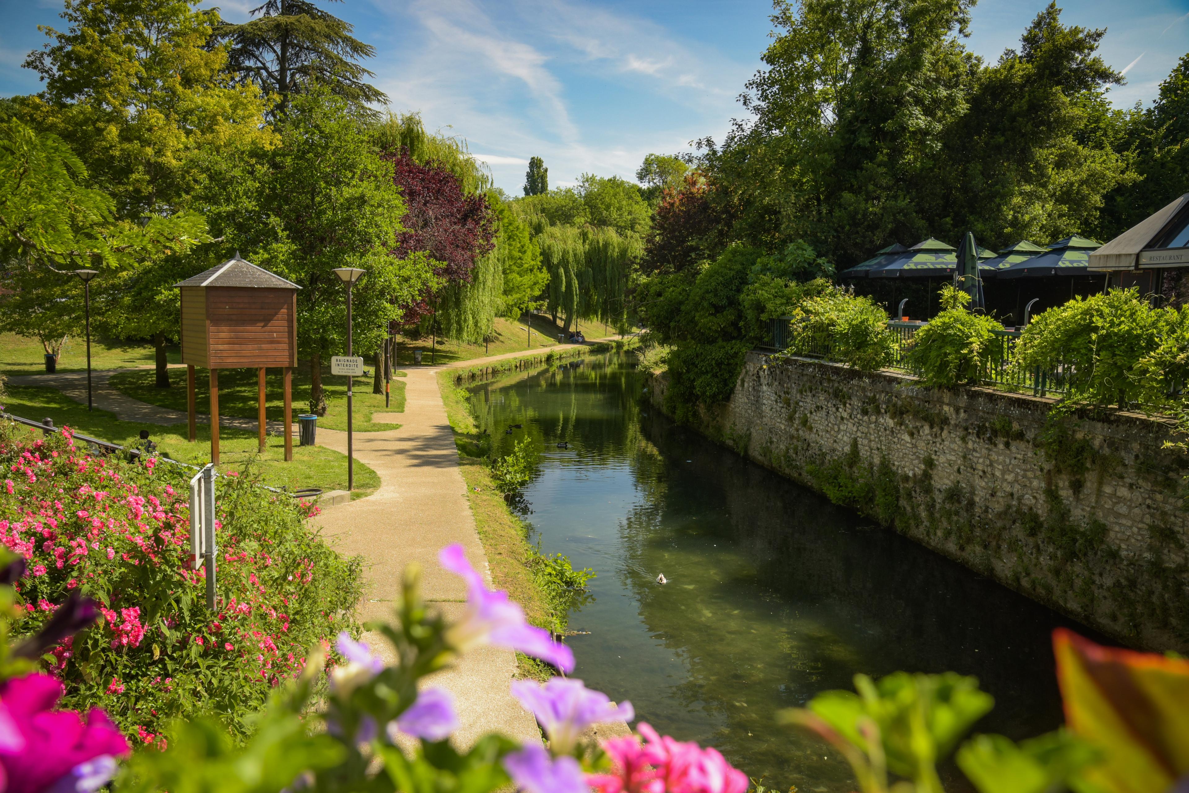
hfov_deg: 61.9
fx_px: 991
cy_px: 396
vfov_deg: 43.6
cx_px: 594
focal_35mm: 30
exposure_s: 1/100
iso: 200
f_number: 8
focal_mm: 30
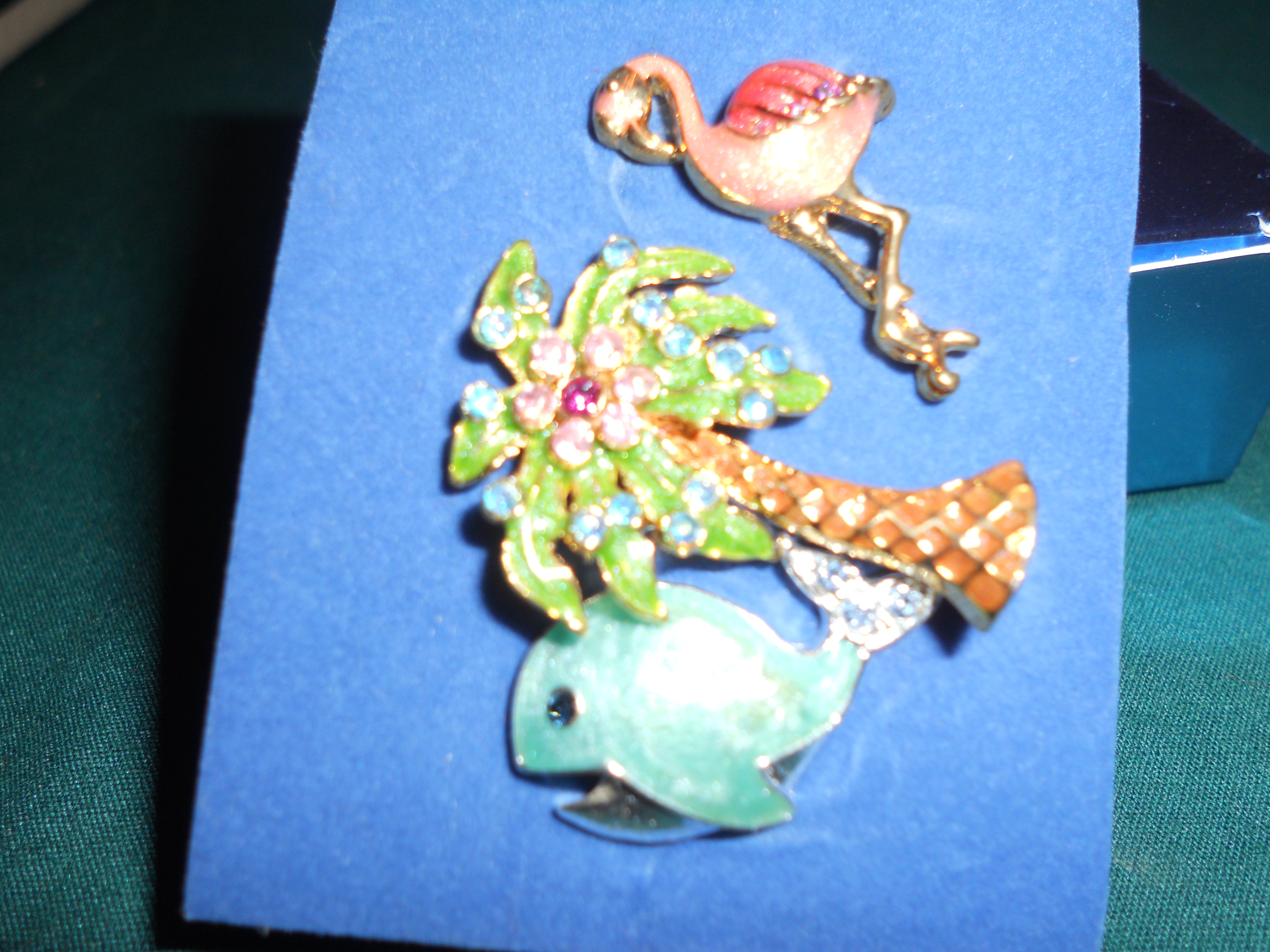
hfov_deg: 56.8
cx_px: 635
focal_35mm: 32
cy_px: 476
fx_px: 1174
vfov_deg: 44.2
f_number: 8.8
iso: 80
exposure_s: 1/25
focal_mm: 5.8
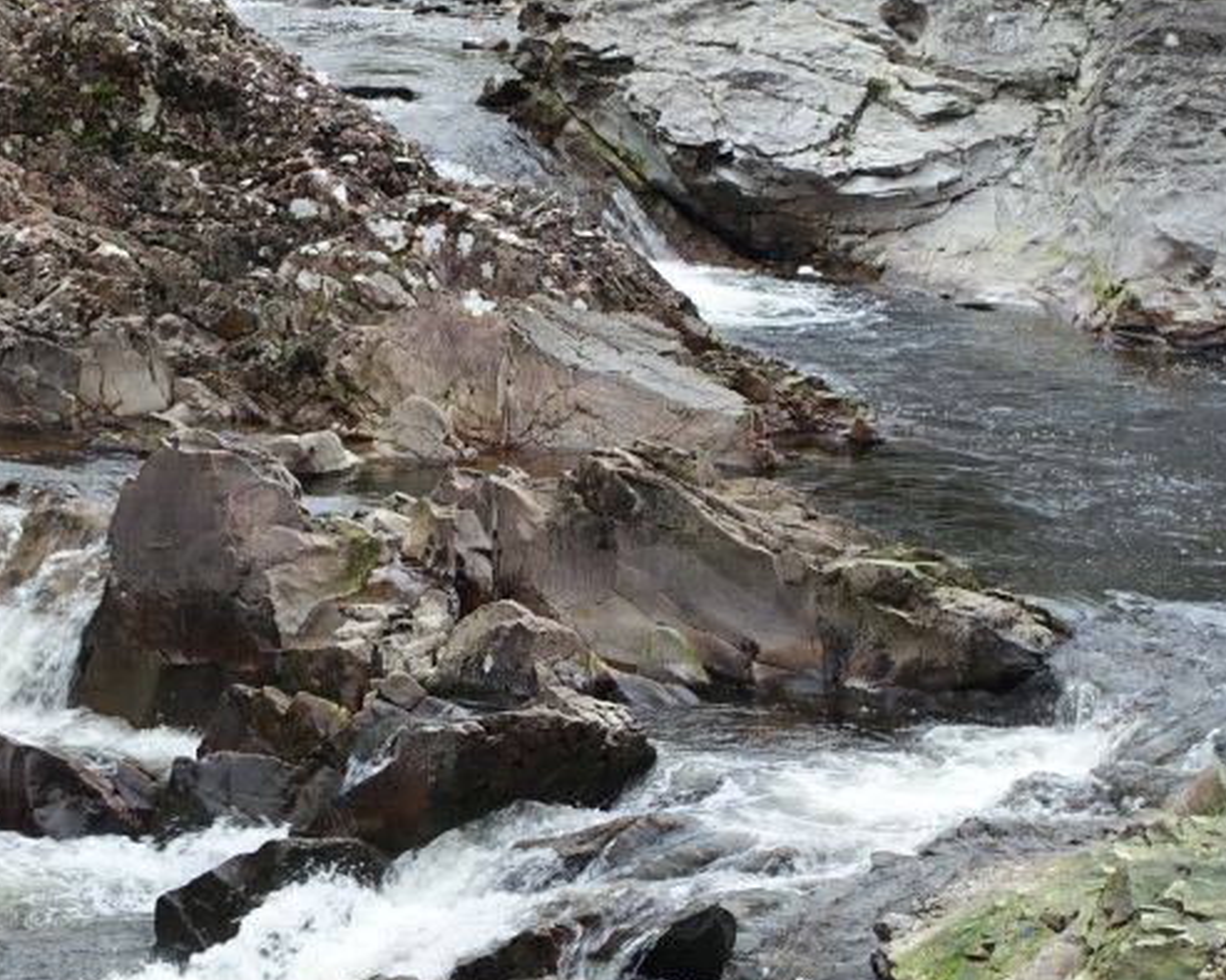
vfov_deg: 12.9
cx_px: -20
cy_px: 703
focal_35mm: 119
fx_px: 4316
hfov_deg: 15.8
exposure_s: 1/100
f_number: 4
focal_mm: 22.38
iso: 125
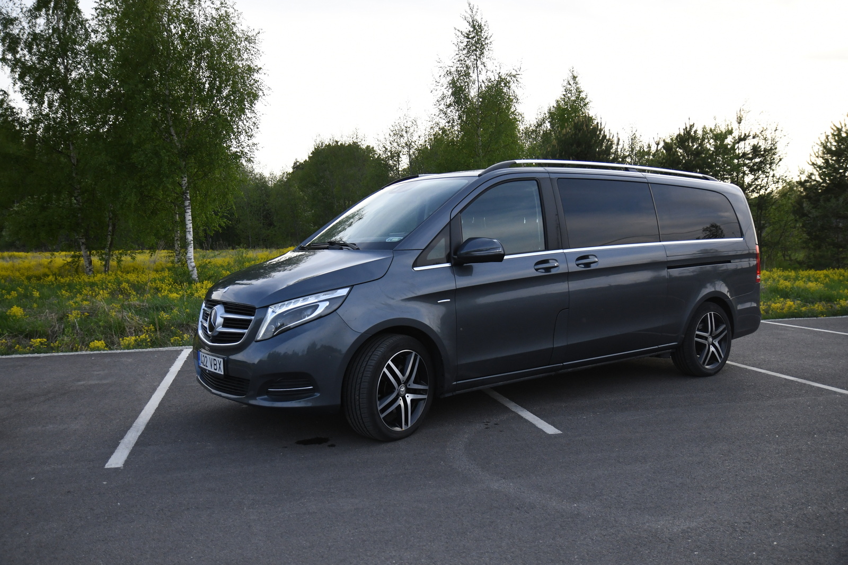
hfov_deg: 62.0
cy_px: 282
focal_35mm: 30
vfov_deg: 43.6
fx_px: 706
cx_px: 424
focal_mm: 20
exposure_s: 1/6400
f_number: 2.8
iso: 1000
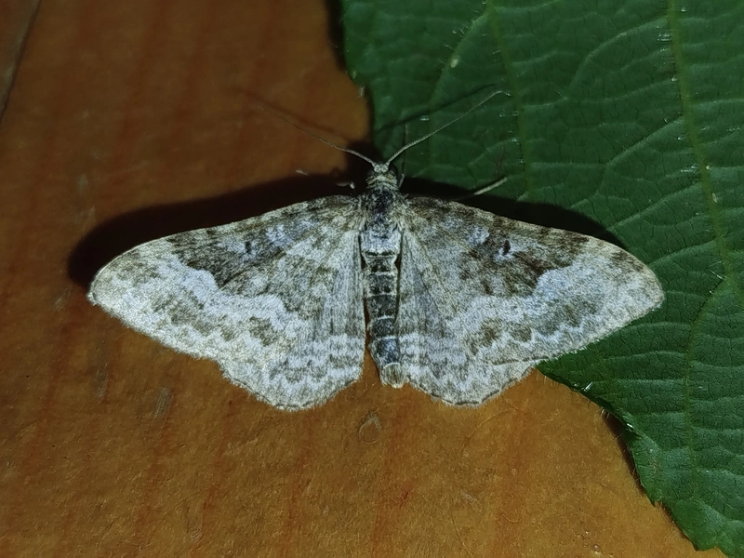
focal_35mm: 69
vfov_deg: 21.3
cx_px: 372
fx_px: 1483
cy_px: 279
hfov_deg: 28.2
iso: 50
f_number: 1.7
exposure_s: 1/50
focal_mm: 5.31
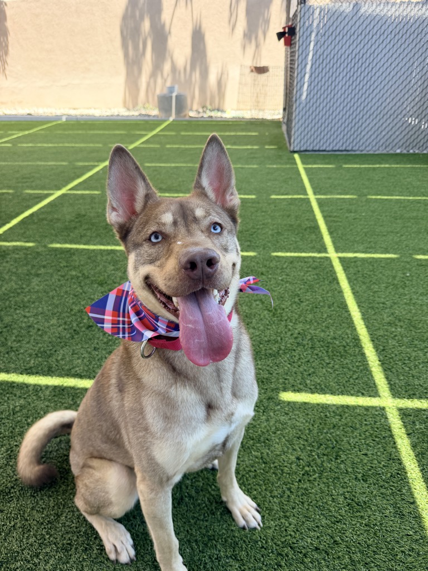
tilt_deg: -29.2
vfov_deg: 71.6
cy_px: 286
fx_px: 396
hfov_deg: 56.8
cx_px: 214
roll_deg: +2.2
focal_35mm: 24
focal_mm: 6.76
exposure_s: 1/251
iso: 80
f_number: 1.78
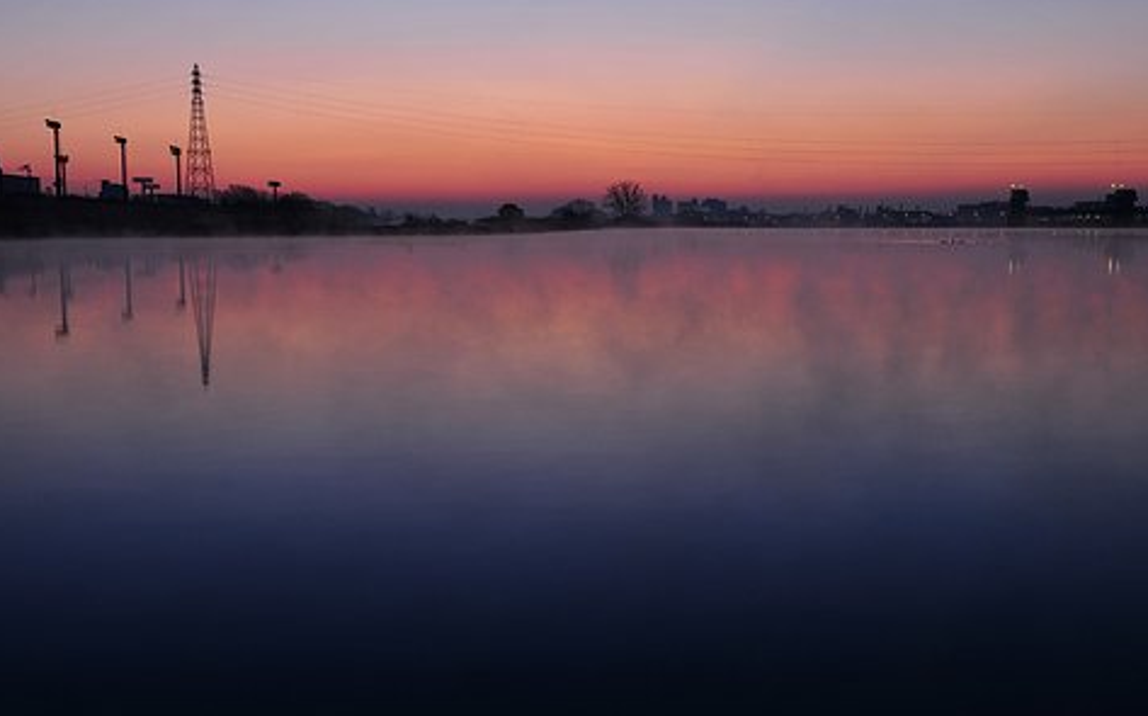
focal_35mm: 43
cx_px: 568
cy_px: 357
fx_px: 1345
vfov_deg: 29.8
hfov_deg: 46.2
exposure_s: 1/4
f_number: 8
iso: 200
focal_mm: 26
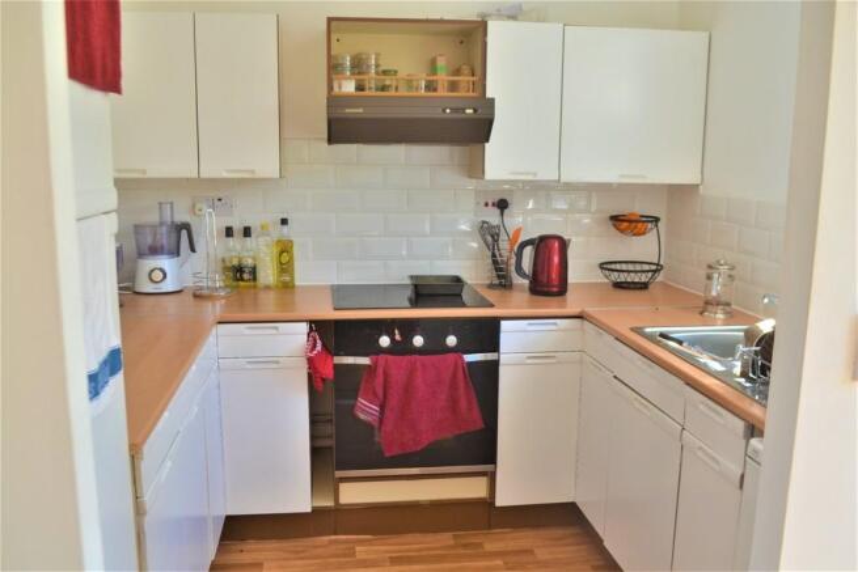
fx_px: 715
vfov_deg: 43.6
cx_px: 429
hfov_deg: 61.9
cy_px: 286
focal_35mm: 30
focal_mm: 20
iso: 400
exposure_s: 1/100
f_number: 5
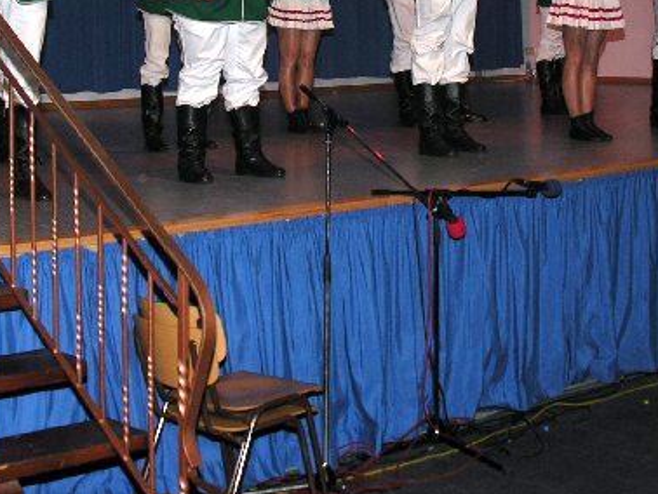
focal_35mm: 74
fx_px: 1408
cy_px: 7
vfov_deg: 19.4
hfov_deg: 26.3
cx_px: 285
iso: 50
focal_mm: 8.9
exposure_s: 1/60.1
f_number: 4
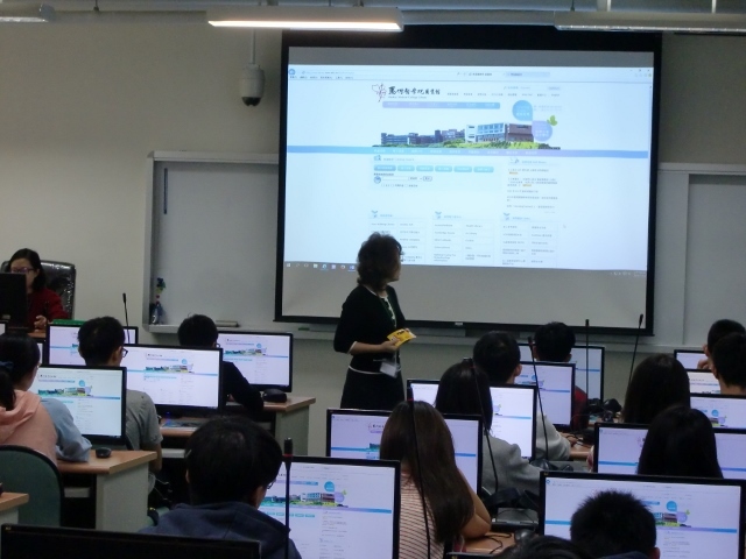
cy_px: 280
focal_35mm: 93
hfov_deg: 21.1
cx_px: 373
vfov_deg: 15.9
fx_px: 2004
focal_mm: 16.5
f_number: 5.2
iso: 400
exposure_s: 1/60
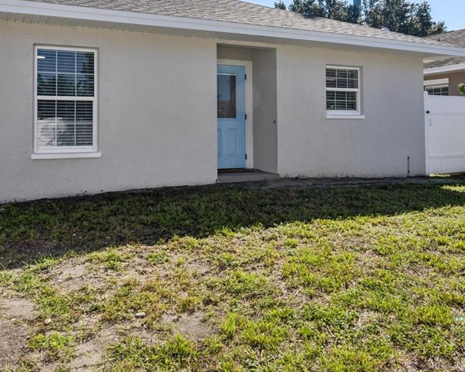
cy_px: 162
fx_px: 454
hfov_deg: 54.2
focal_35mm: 33
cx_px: 232
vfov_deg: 44.5
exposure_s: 1/2000
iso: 400
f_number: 8
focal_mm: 17
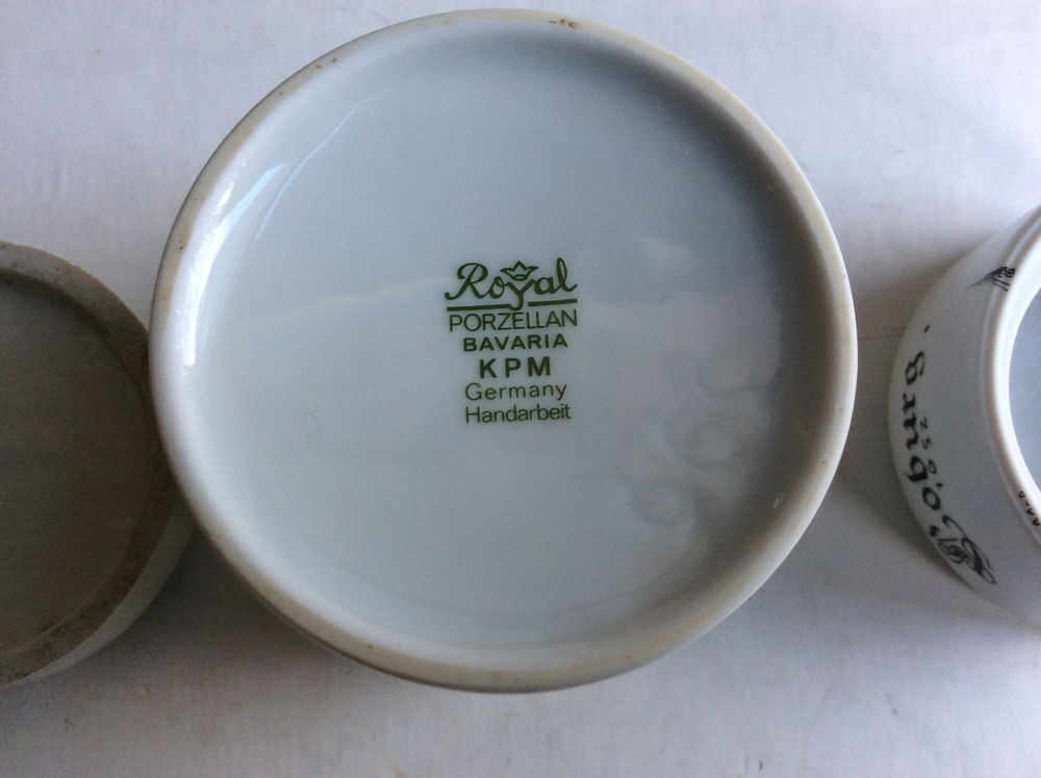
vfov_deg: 44.1
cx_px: 520
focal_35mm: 32
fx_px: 961
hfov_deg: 56.9
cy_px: 389
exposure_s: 1/25
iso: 40
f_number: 2.4
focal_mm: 3.3
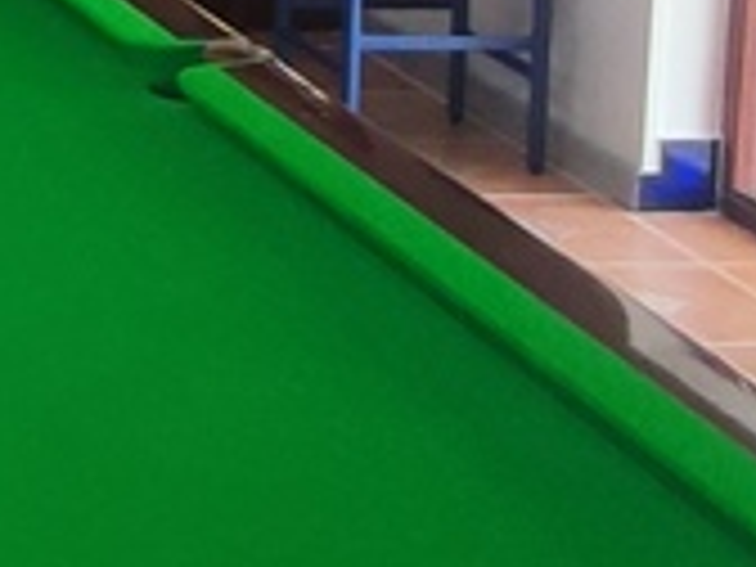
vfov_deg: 11.7
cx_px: -734
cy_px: -261
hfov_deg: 13.8
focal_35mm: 122
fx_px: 2664
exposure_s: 1/50
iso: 138
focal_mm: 1.65
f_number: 2.2
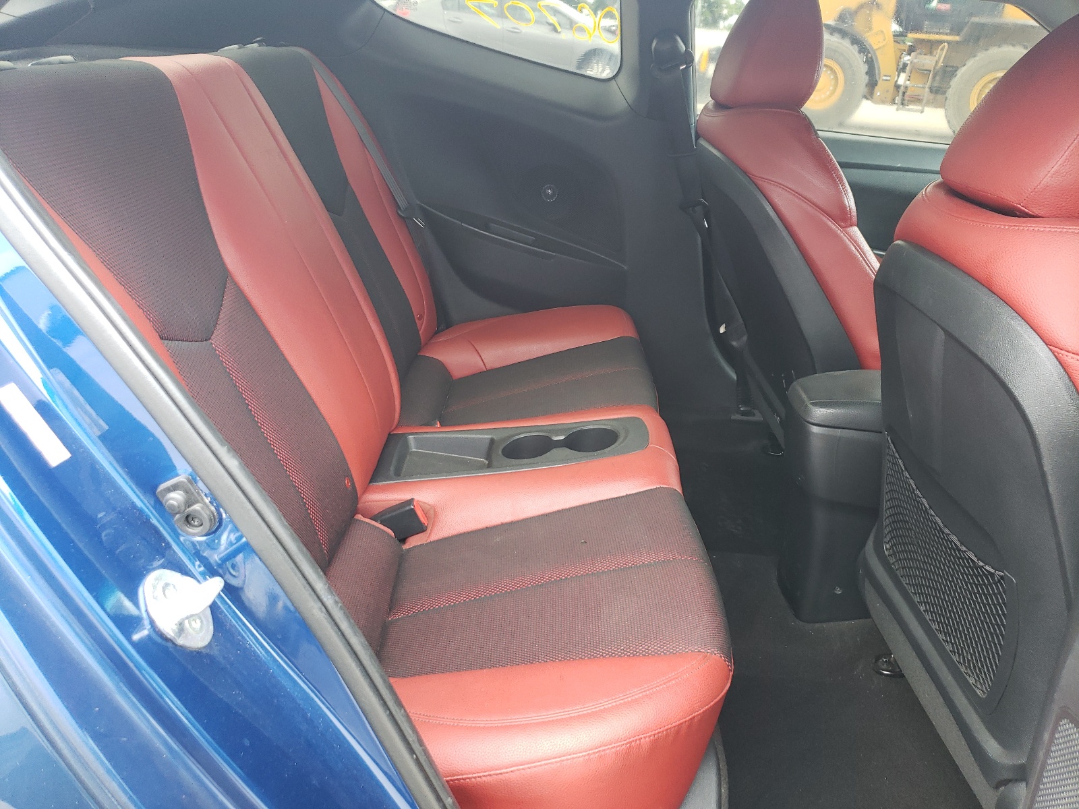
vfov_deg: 53.1
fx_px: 810
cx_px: 540
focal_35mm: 26
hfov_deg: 67.3
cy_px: 404
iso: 90
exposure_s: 1/100
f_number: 1.5
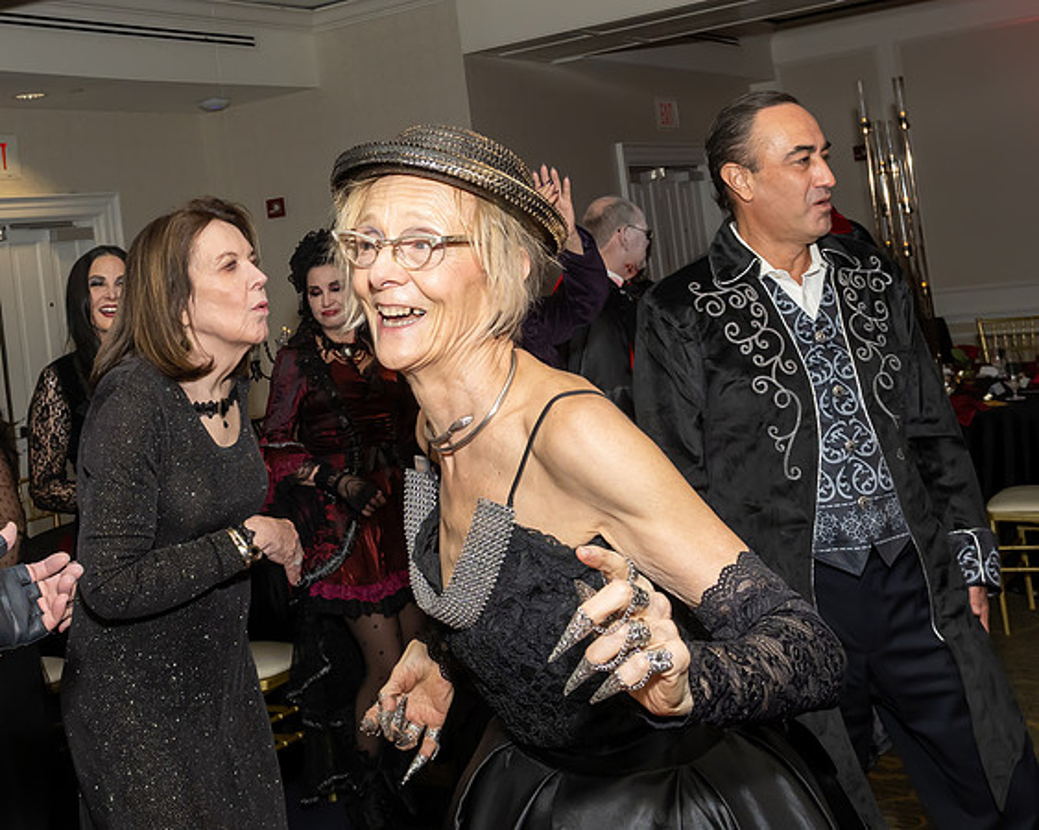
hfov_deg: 40.8
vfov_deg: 32.8
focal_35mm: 45
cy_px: 215
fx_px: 1386
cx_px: 385
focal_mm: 18
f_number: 7.1
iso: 640
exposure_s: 1/250
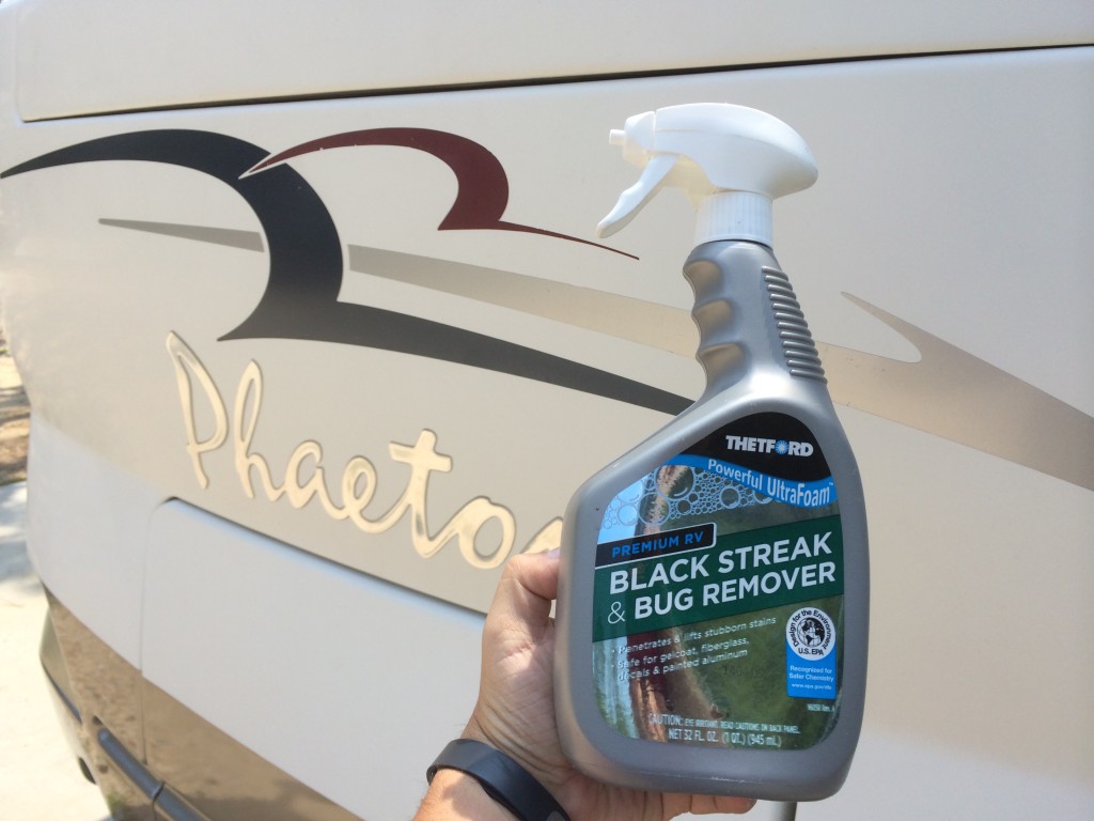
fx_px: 948
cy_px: 410
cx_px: 547
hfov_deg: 60.0
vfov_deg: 46.8
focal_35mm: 30
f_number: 2.2
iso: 32
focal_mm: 4.12
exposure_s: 1/1282
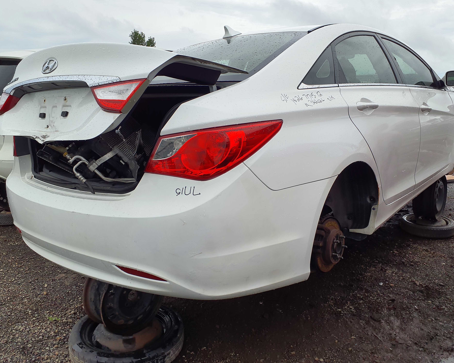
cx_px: 231
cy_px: 178
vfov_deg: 50.0
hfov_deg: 60.4
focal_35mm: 29
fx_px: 390
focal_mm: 3.58
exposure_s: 1/1100
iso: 40
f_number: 1.9
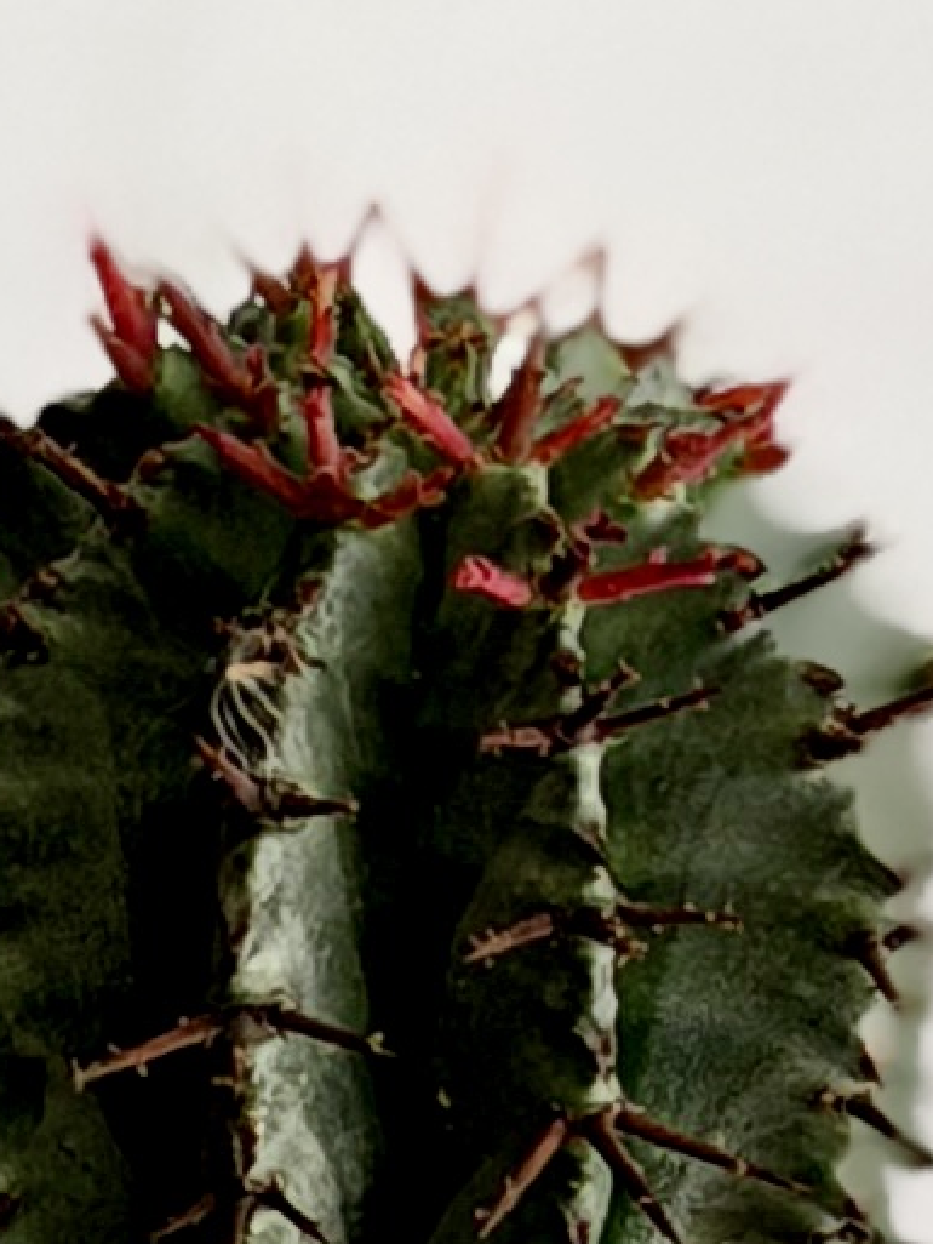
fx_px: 13543
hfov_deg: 3.9
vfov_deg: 5.3
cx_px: -710
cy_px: 844
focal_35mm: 377
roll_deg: +1.7
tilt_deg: -13.0
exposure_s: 1/447
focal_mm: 6.76
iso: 64
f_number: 1.78
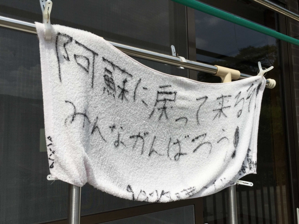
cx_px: 150
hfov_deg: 61.7
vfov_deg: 48.2
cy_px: 112
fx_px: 250
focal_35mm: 29
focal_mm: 4.15
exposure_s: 1/4405
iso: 32
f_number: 2.2
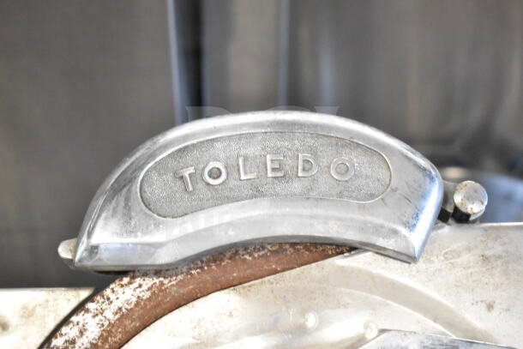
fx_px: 872
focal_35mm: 60
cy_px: 174
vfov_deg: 22.6
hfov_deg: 33.4
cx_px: 262
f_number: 5
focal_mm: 40
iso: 7200
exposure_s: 1/60
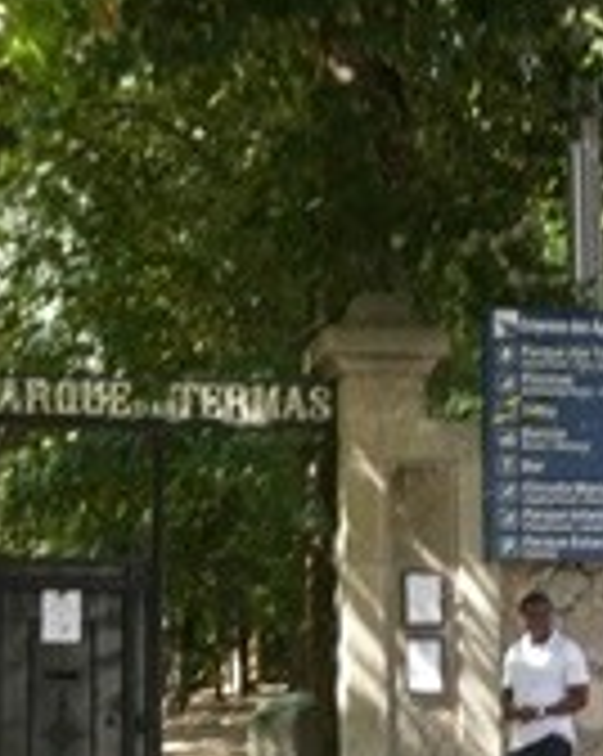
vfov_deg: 20.4
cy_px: 680
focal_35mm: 92
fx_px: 2056
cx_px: 405
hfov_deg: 16.6
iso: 125
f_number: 3.6
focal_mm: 5.8
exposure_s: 1/80
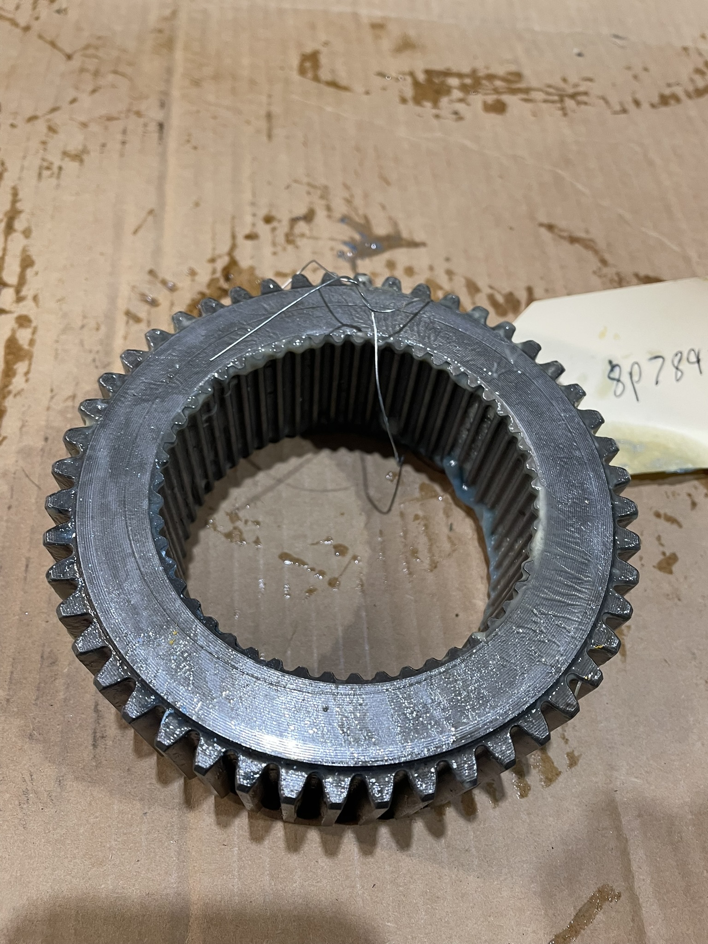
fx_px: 709
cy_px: 472
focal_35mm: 26
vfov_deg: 67.3
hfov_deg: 53.1
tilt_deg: -60.0
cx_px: 354
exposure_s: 1/60
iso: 160
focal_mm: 4.2
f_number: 1.6
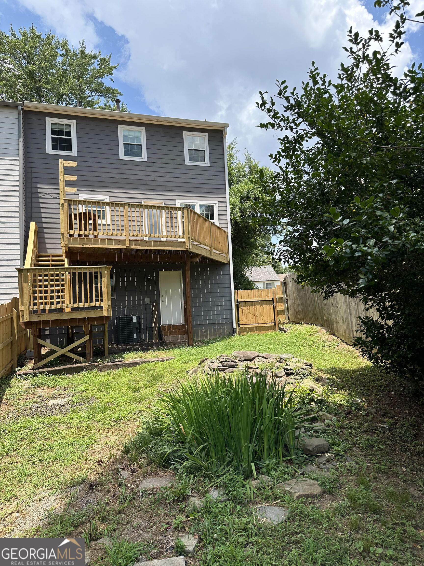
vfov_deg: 71.6
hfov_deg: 56.8
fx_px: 392
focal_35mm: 24
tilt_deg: +5.7
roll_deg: +2.4
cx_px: 212
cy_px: 283
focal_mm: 6.86
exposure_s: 1/2252
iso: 80
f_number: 1.78
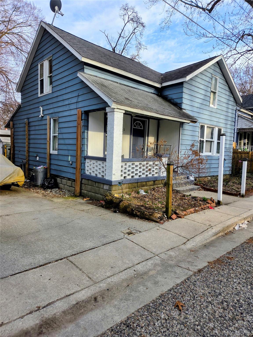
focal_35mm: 23
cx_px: 126
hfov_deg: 58.9
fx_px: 224
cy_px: 168
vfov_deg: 73.9
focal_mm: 5.4
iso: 80
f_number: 1.8
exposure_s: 1/1910
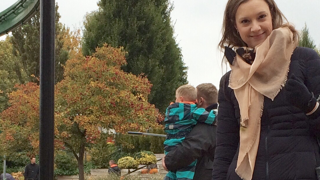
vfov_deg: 12.5
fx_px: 798
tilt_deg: -4.6
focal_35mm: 94
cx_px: 162
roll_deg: -1.5
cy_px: 220
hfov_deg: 22.7
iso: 32
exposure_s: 1/217
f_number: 2.2
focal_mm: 4.15
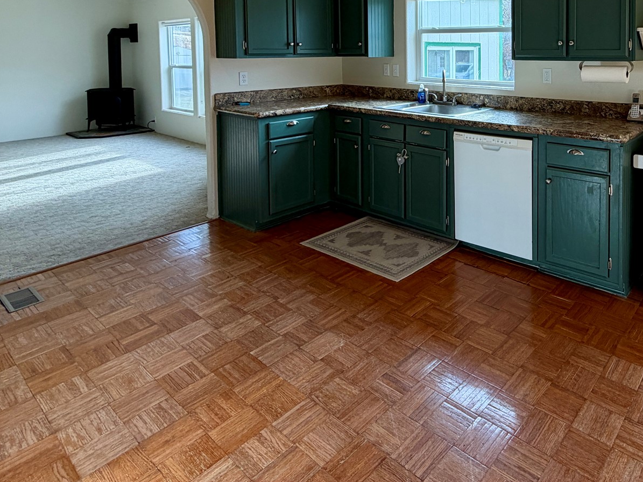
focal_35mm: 24
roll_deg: +0.3
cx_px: 491
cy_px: 70
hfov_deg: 66.6
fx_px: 446
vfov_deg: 51.7
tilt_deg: -2.8
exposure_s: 1/120
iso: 80
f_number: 2.2
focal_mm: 2.22
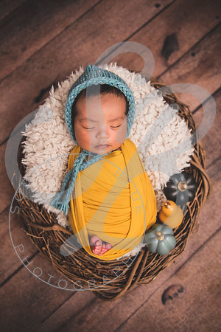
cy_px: 166
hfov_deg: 37.9
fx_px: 322
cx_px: 110
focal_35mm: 35
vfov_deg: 54.4
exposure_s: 1/200
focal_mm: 35
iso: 200
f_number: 2.8
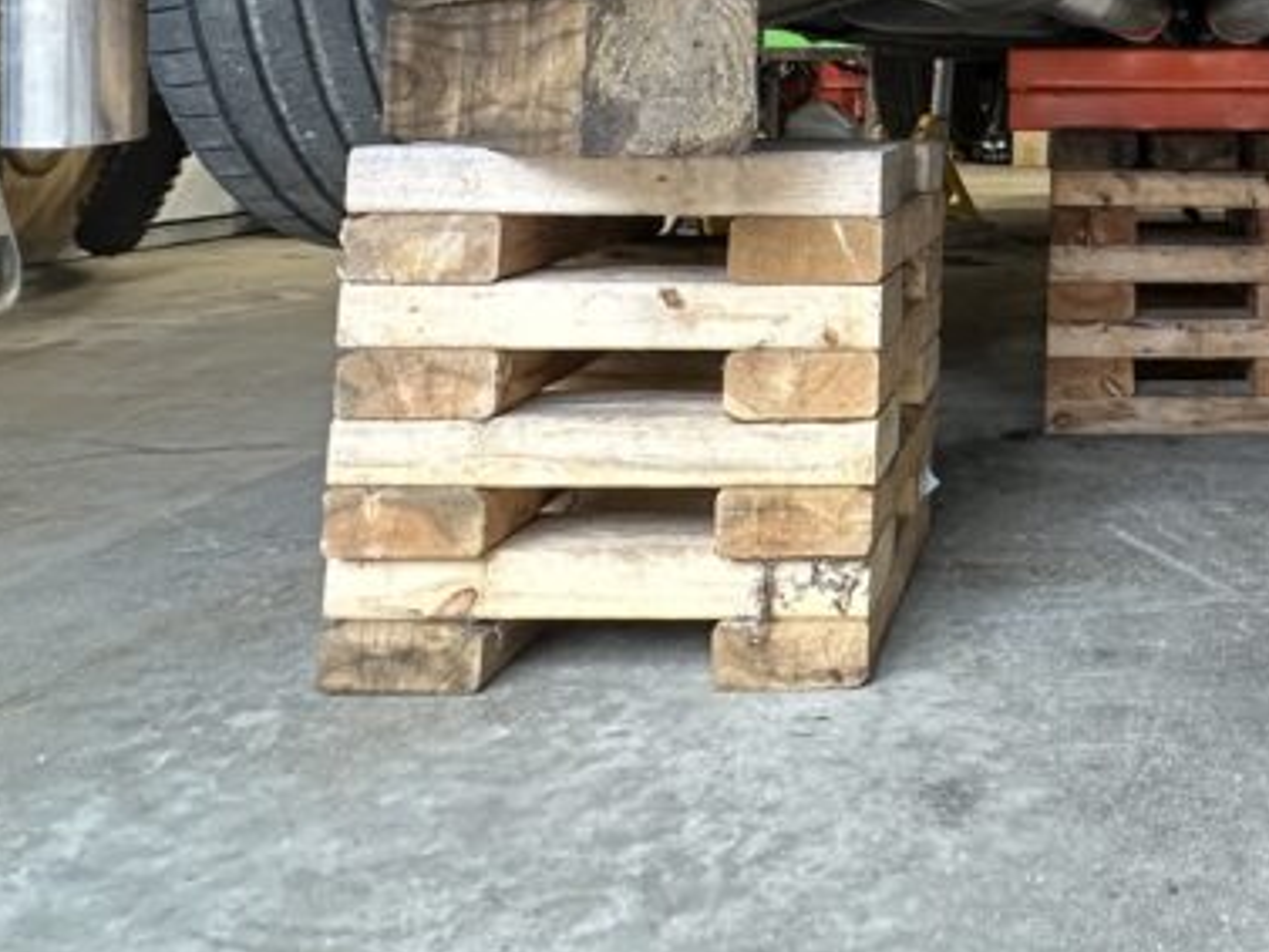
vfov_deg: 33.9
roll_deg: -1.0
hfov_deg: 43.3
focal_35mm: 38
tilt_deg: +5.1
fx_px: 1393
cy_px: -34
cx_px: 1215
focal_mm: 2.22
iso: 320
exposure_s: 1/60
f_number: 2.2
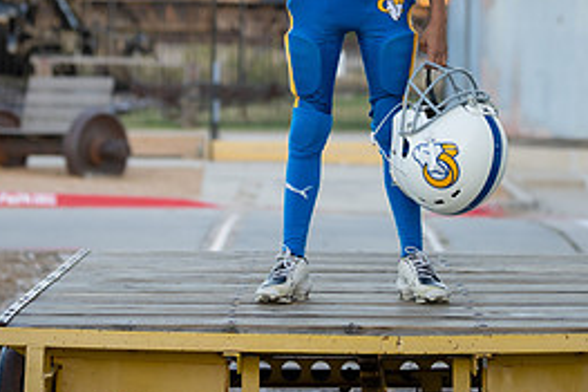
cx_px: 347
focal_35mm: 156
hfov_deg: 13.2
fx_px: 2546
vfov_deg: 8.7
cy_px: -19
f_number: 2.8
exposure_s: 1/320
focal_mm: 70
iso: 320
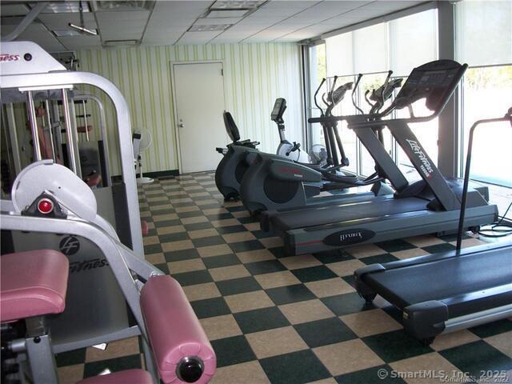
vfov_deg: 44.2
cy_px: 192
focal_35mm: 32
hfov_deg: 56.8
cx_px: 256
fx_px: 473
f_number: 2.9
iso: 160
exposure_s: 1/100
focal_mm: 5.7
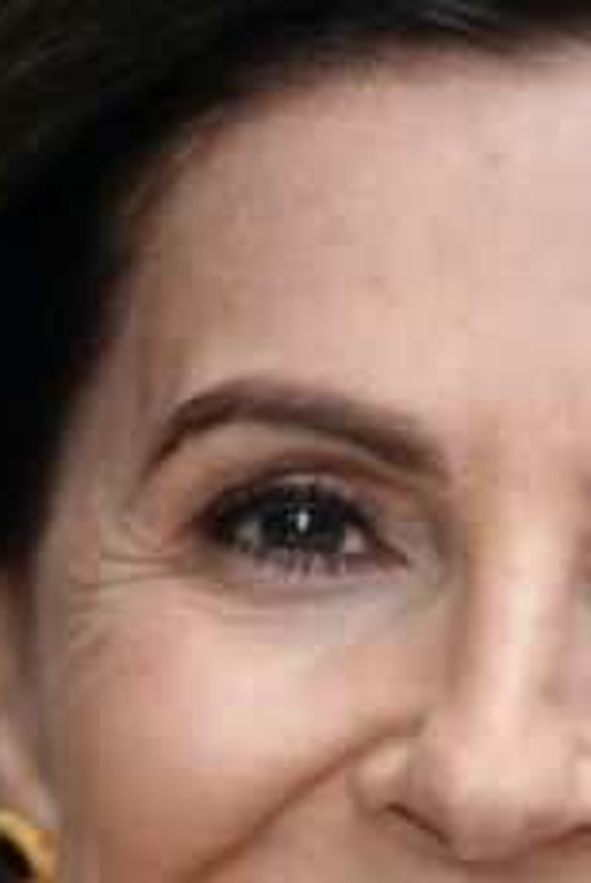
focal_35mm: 378
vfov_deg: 5.4
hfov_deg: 3.6
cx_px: 489
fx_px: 9280
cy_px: 1628
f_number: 2
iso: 400
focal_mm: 85
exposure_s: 1/1000
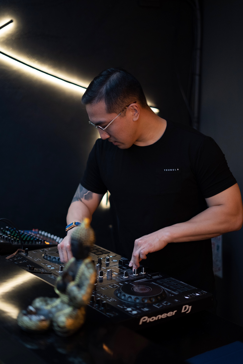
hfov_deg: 27.0
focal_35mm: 50
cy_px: 182
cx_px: 122
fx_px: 506
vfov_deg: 39.6
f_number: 1.8
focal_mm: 50
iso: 2500
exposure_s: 1/160
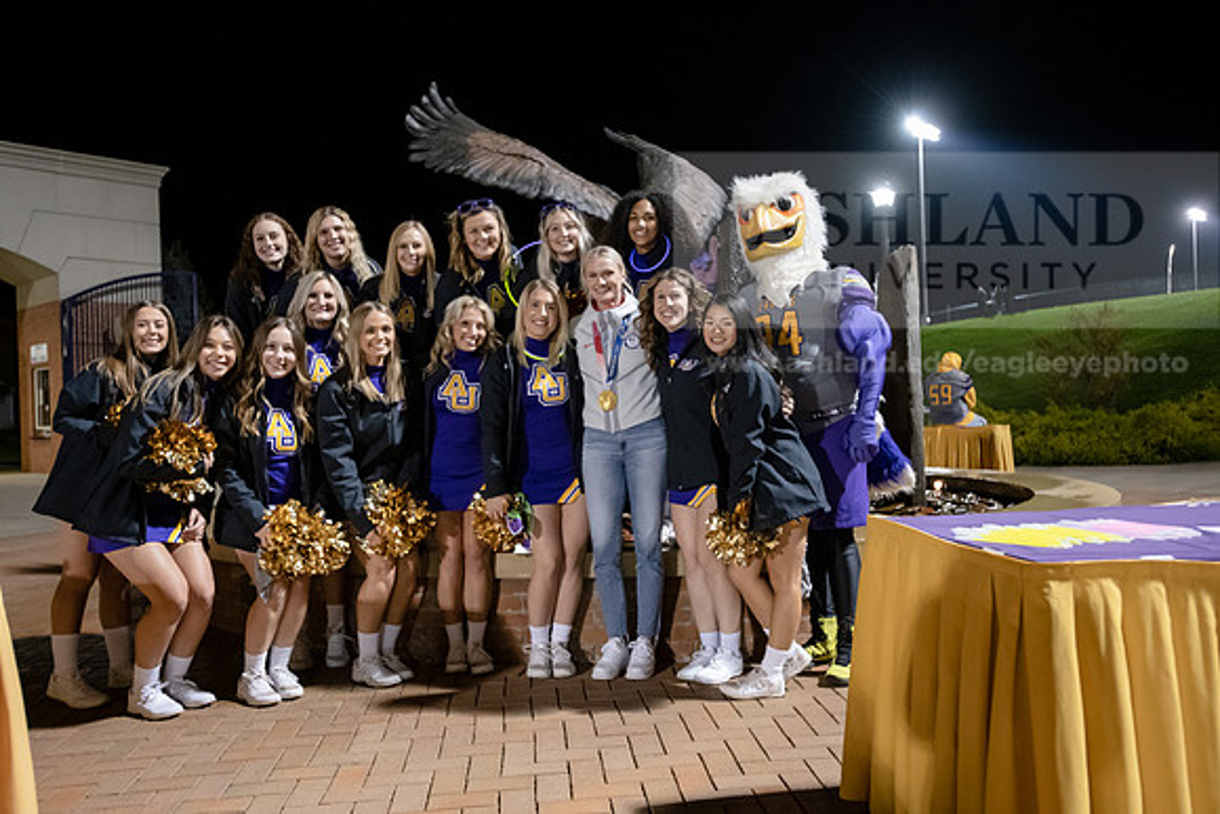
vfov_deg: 43.6
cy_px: 407
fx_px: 1017
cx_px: 610
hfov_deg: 61.9
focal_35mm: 30
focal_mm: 30
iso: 4000
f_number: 3.5
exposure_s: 1/80
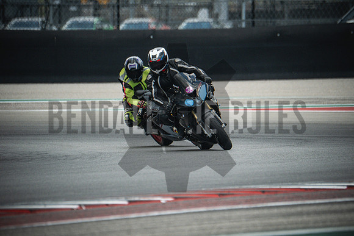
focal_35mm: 600
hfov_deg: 3.4
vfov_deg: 2.3
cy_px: 118
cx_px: 177
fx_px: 5901
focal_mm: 400
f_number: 5.6
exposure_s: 1/1600
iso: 1600
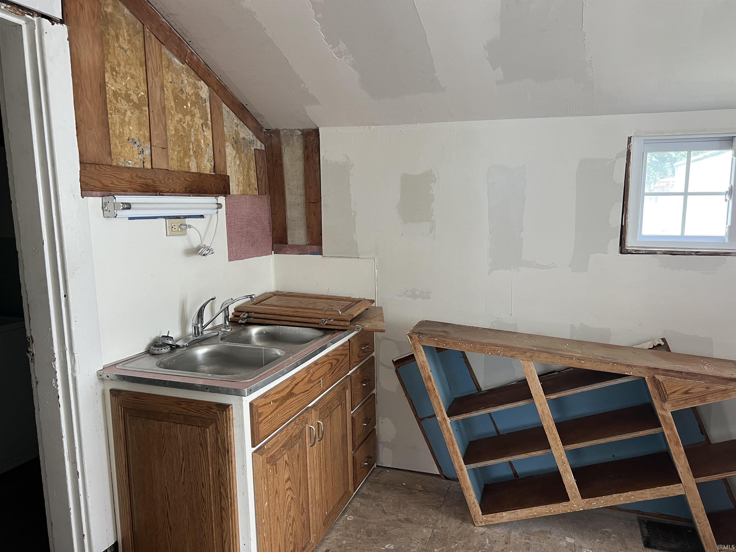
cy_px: 276
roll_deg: +0.9
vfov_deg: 53.1
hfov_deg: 67.3
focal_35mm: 26
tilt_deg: -7.5
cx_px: 368
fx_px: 553
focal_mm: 5.7
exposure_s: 1/60
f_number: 1.5
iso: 125
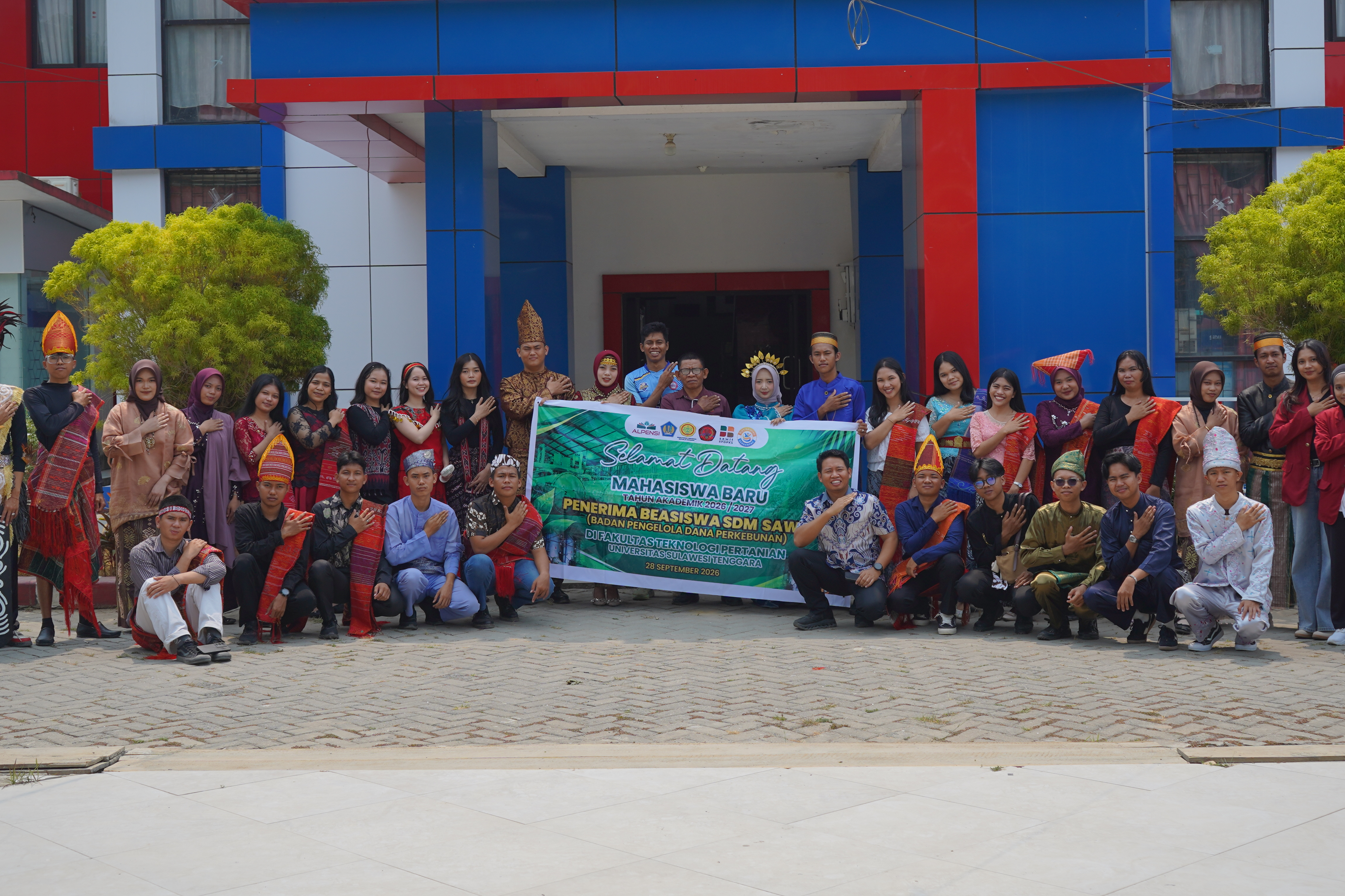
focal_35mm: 47
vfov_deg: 28.6
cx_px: 694
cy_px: 362
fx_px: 1756
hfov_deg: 41.9
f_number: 5
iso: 100
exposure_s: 1/1000
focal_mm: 36
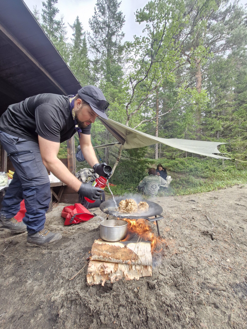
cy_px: 164
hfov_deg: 89.9
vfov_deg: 106.2
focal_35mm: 13
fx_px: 124
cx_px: 124
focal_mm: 1.74
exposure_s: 1/100
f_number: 2.2
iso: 64
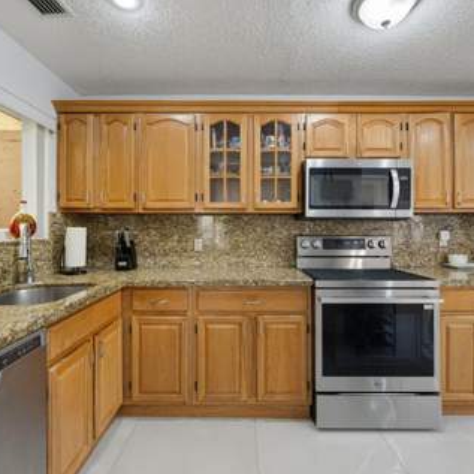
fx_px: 279
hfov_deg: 80.7
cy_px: 238
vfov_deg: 80.7
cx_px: 242
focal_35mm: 18
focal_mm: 14
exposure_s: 3.2
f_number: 11
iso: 100
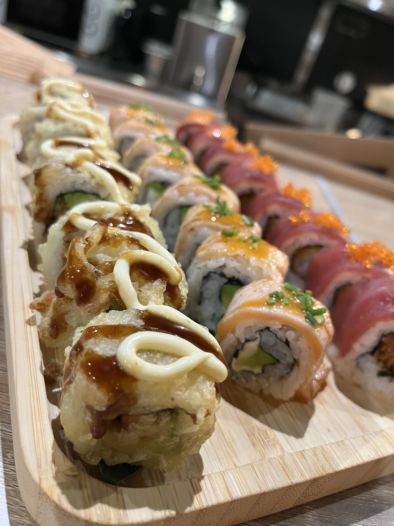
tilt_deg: -30.3
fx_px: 395
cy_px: 263
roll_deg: -18.3
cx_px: 197
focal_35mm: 26
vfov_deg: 67.3
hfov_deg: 53.1
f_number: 1.6
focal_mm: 5.1
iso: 200
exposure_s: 1/50
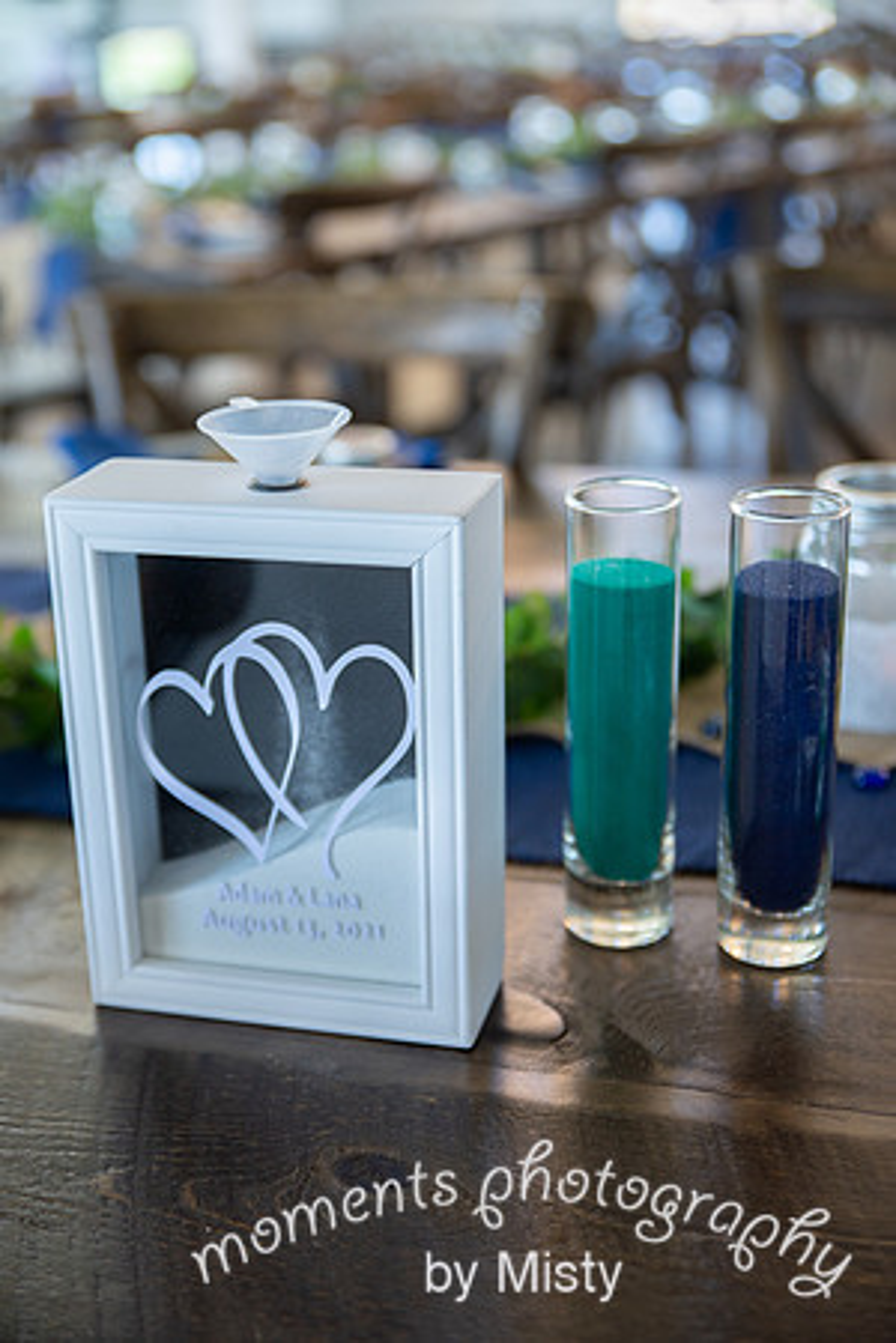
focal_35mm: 52
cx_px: 448
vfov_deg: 38.2
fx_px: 1941
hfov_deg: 26.0
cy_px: 672
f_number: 2.8
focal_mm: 52
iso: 500
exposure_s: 1/160
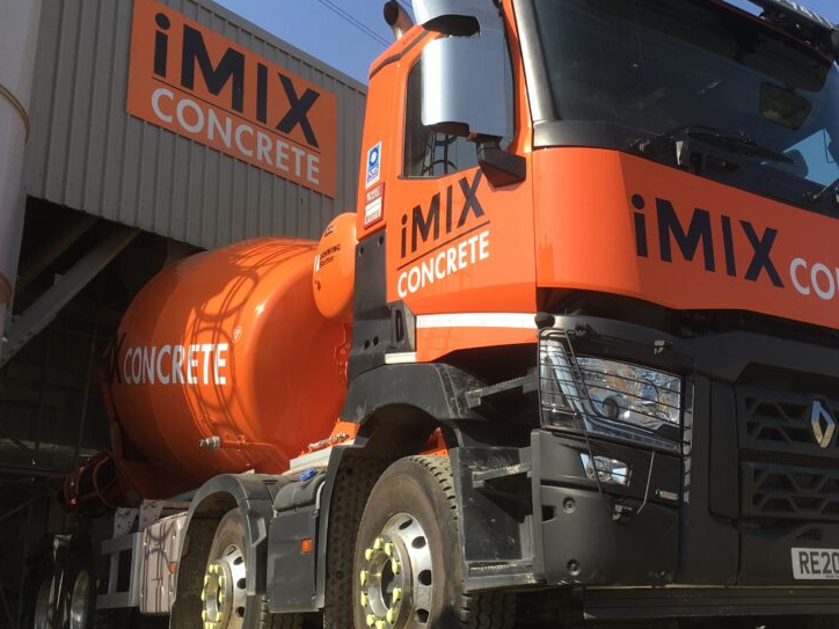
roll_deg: +2.6
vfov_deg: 35.1
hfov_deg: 45.6
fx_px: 994
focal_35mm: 41
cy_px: 320
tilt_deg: +18.0
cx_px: 487
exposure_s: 1/1012
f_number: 2.2
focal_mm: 4.15
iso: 25
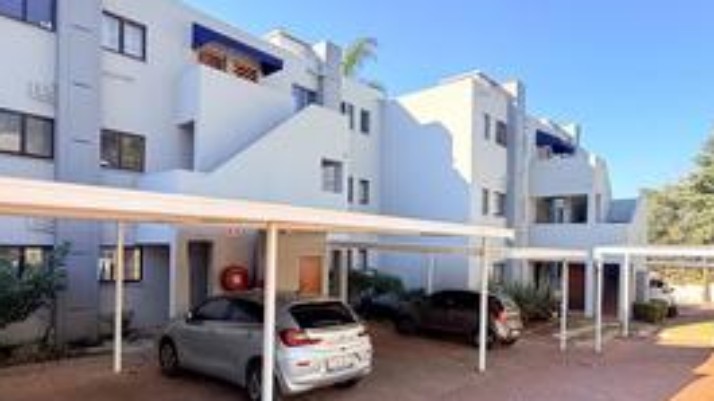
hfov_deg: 78.7
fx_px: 435
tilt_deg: -0.9
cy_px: 253
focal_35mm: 23
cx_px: 356
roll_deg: -2.8
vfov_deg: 49.0
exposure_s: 1/472
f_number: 2.2
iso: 64
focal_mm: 2.22
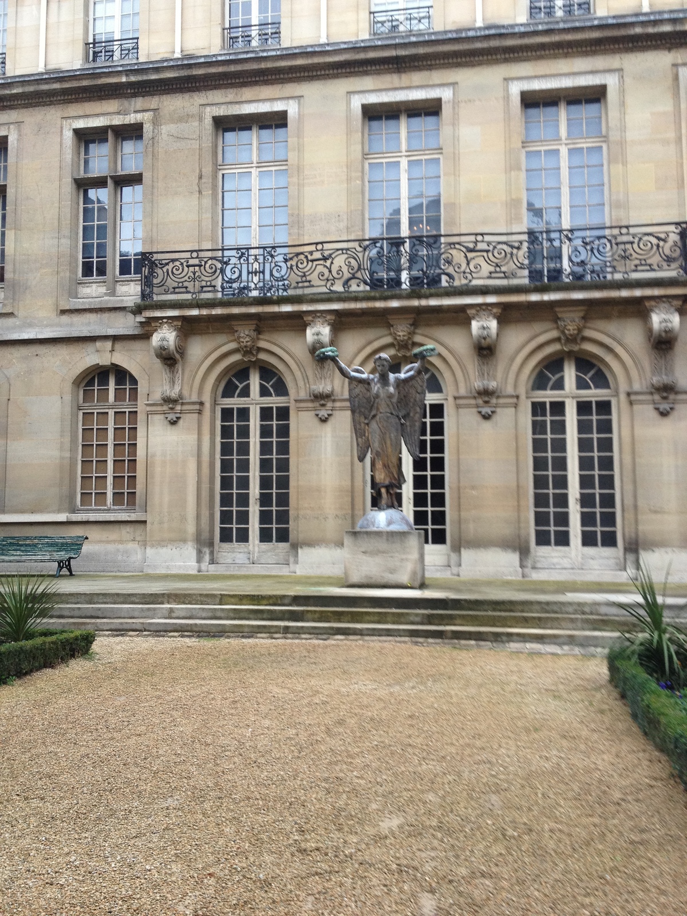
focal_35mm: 35
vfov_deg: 52.6
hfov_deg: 40.7
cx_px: 344
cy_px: 458
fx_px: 926
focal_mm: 4.28
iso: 100
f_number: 2.4
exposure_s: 1/120
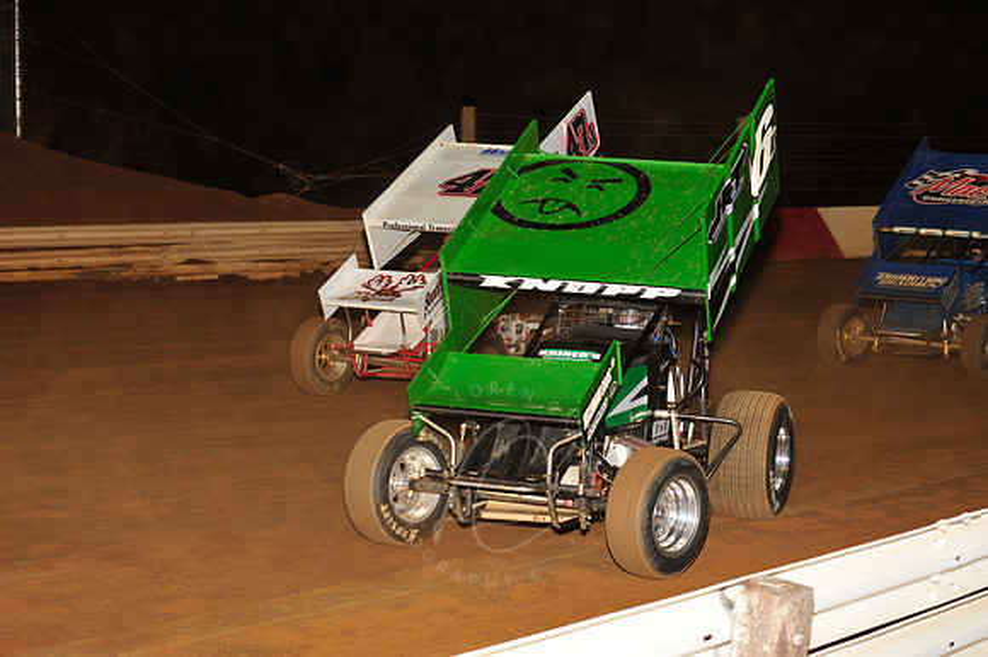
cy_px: 328
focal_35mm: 80
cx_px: 494
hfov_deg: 25.4
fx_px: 2194
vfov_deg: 17.0
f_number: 7.1
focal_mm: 80
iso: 800
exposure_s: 1/250
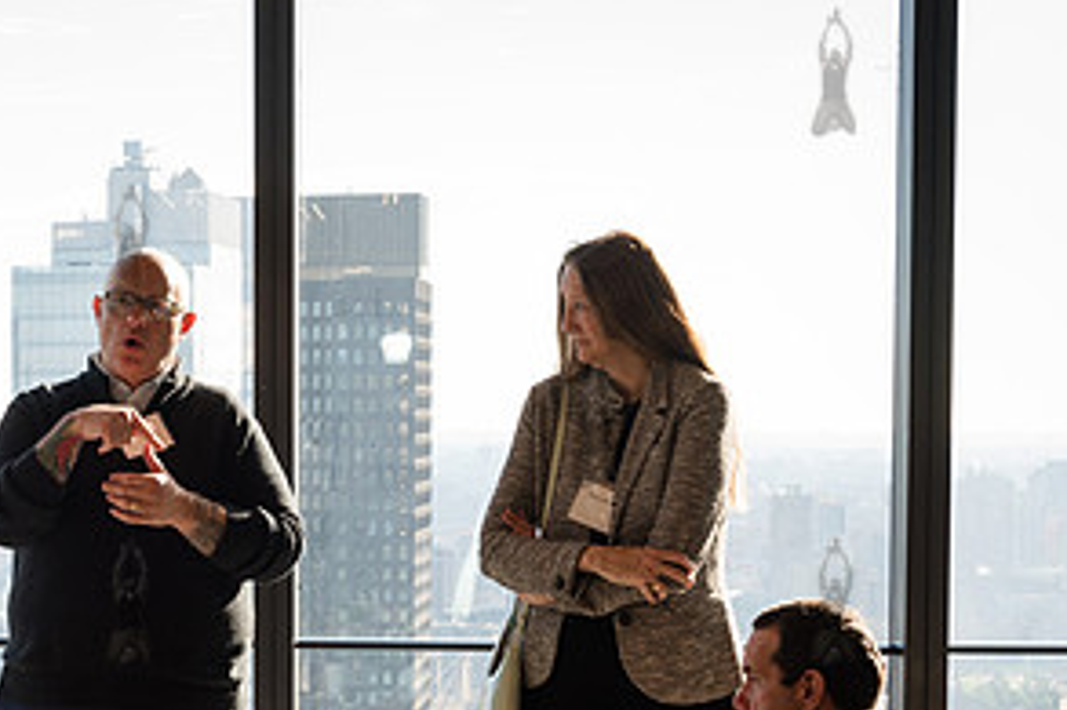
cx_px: 135
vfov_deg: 14.6
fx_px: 2755
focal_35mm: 93
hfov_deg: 21.5
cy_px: 627
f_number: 6.3
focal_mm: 45
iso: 500
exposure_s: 1/250
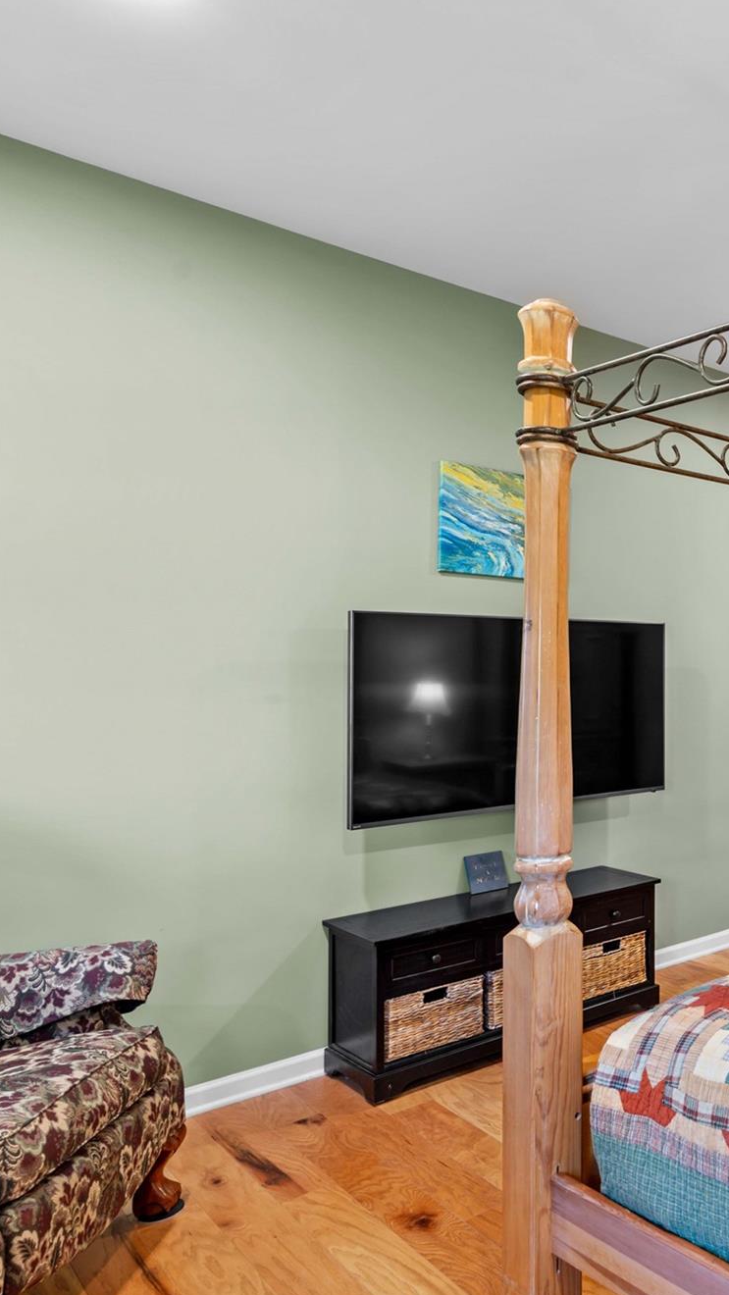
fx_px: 893
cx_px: 904
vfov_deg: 71.9
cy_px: 652
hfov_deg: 34.3
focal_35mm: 26
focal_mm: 16
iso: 100
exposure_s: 1
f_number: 8
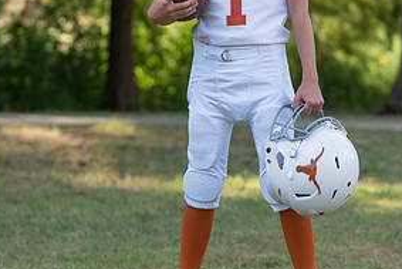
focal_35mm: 163
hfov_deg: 12.6
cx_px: 231
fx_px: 1821
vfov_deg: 8.4
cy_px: 75
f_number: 2.8
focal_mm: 78
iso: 100
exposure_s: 1/400
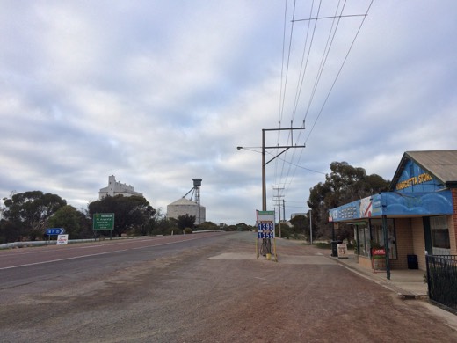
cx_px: 228
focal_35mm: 29
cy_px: 172
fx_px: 383
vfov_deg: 48.2
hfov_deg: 61.7
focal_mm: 4.15
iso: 32
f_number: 2.2
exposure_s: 1/760
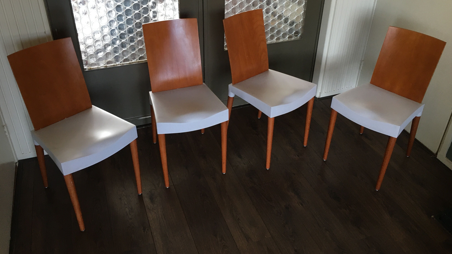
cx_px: 227
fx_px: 384
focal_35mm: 32
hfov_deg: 61.0
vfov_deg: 36.4
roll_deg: -0.7
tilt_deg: -31.4
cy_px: 91
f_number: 2.2
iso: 64
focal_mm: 4.15
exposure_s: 1/33
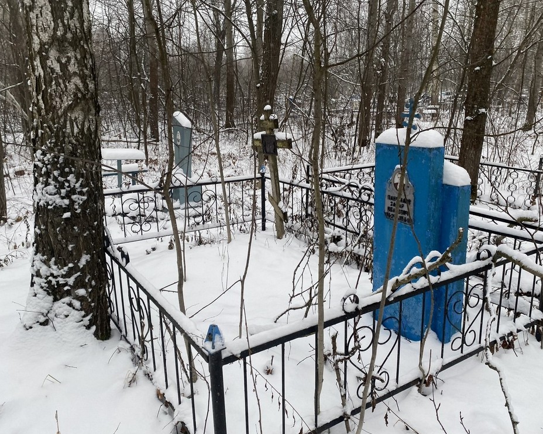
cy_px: 215
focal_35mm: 28
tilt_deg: -19.4
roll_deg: -1.7
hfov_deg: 62.2
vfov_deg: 51.5
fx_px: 450
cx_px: 267
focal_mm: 4.25
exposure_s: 1/153
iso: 32
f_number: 1.8
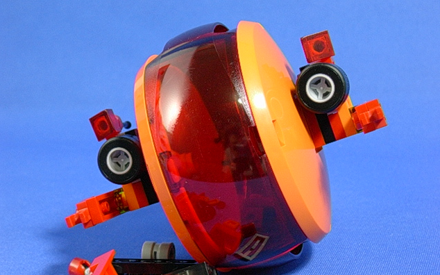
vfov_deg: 17.1
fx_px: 911
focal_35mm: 76
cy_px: 156
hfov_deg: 27.1
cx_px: 221
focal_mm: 10.8
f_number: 3.7
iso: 102
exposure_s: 1/4
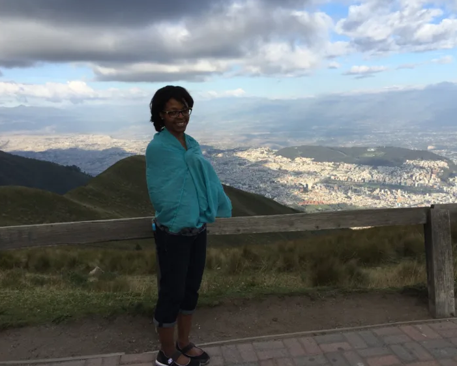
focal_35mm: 31
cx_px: 230
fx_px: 419
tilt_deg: -10.0
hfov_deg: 57.2
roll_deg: +0.7
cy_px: 180
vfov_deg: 47.1
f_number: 2.2
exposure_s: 1/1068
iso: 32
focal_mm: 4.15
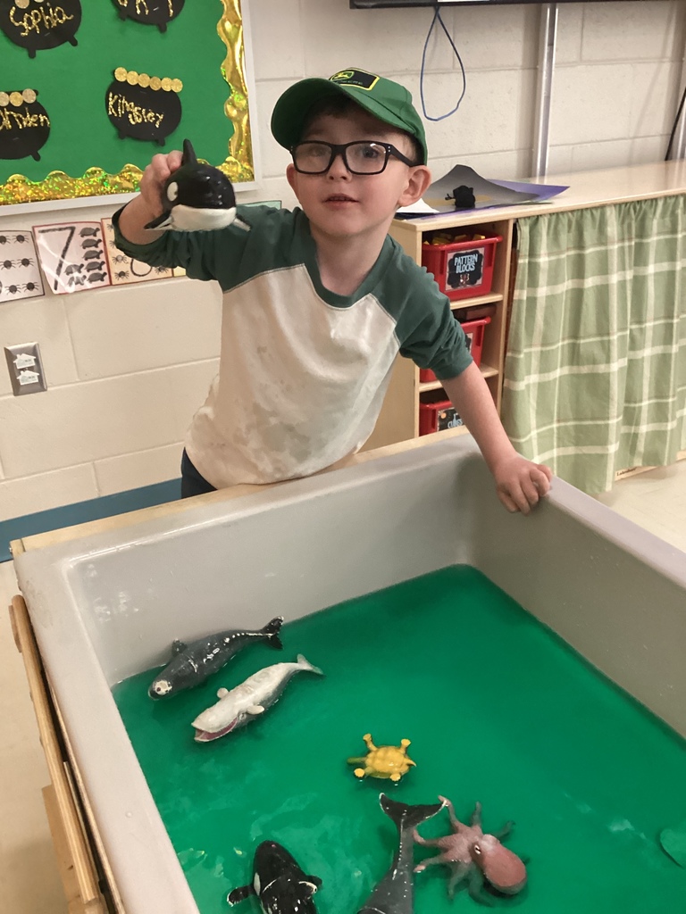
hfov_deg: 45.4
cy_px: 457
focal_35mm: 31
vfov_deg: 58.4
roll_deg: +2.2
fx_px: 819
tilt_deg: -25.4
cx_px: 343
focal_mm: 3.3
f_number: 2.4
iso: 320
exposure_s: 1/50
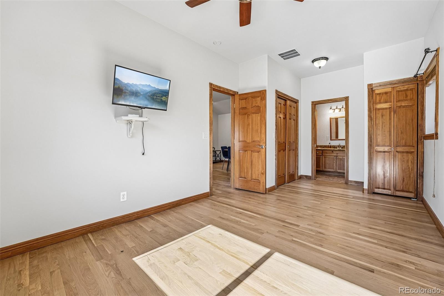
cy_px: 148
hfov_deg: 104.3
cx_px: 222
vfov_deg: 81.2
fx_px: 173
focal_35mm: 14
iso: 320
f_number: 8
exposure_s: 1/30
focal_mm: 14
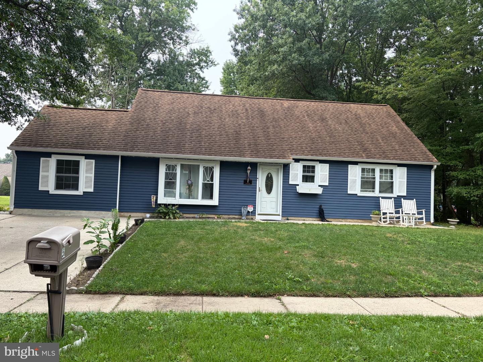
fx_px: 363
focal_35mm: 26
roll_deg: -1.6
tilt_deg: +1.7
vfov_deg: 53.1
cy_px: 181
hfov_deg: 67.3
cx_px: 242
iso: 64
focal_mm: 5.96
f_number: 1.6
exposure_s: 1/973
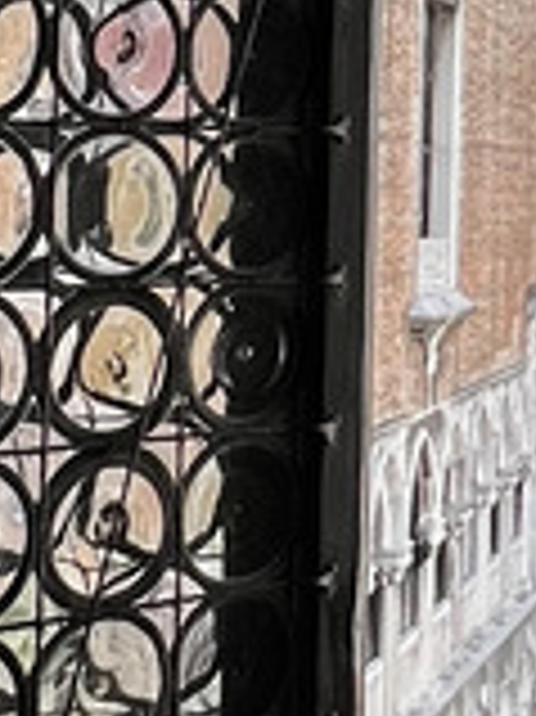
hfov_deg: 13.9
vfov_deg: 19.6
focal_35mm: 98
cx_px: 851
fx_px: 2026
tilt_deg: +4.7
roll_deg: -0.6
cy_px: 27
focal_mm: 1.57
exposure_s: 1/797
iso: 32
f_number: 1.8
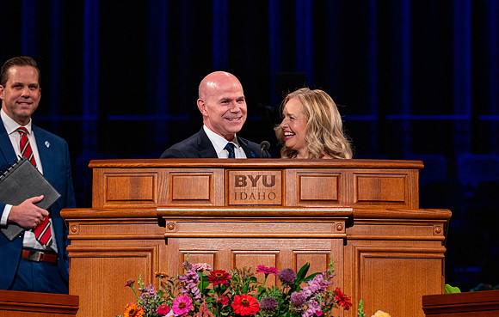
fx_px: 3210
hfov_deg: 8.9
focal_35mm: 235
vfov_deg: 5.7
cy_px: 106
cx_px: 237
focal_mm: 170
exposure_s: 1/160
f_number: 5
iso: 800
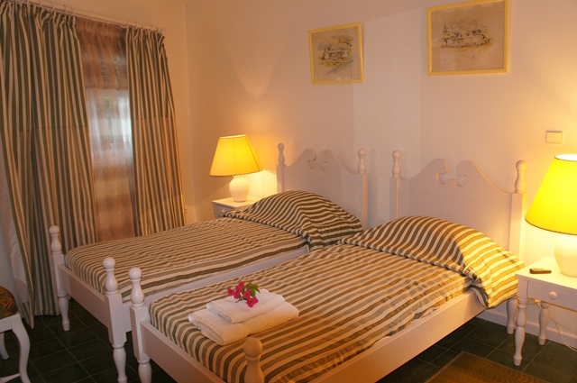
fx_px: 456
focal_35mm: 28
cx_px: 288
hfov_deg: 64.6
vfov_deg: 45.6
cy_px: 192
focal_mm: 19
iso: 800
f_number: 3.5
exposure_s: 1/60
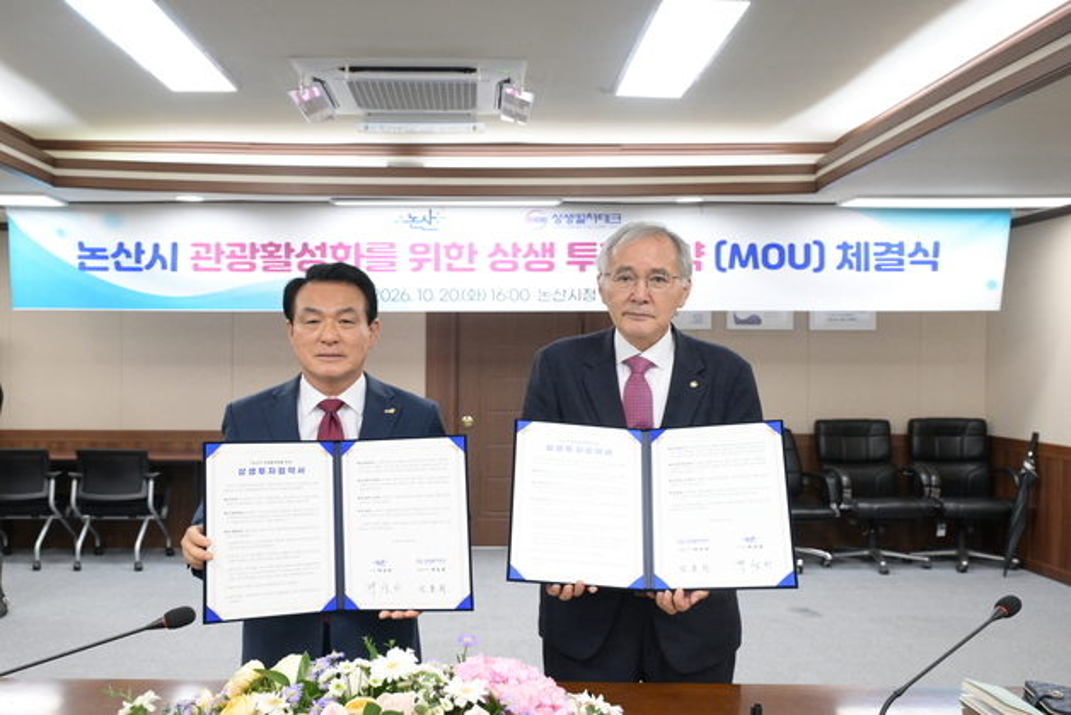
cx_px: 536
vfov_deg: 41.7
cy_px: 358
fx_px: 937
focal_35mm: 32
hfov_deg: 59.5
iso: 5000
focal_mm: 31.5
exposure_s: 1/200
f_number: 6.3
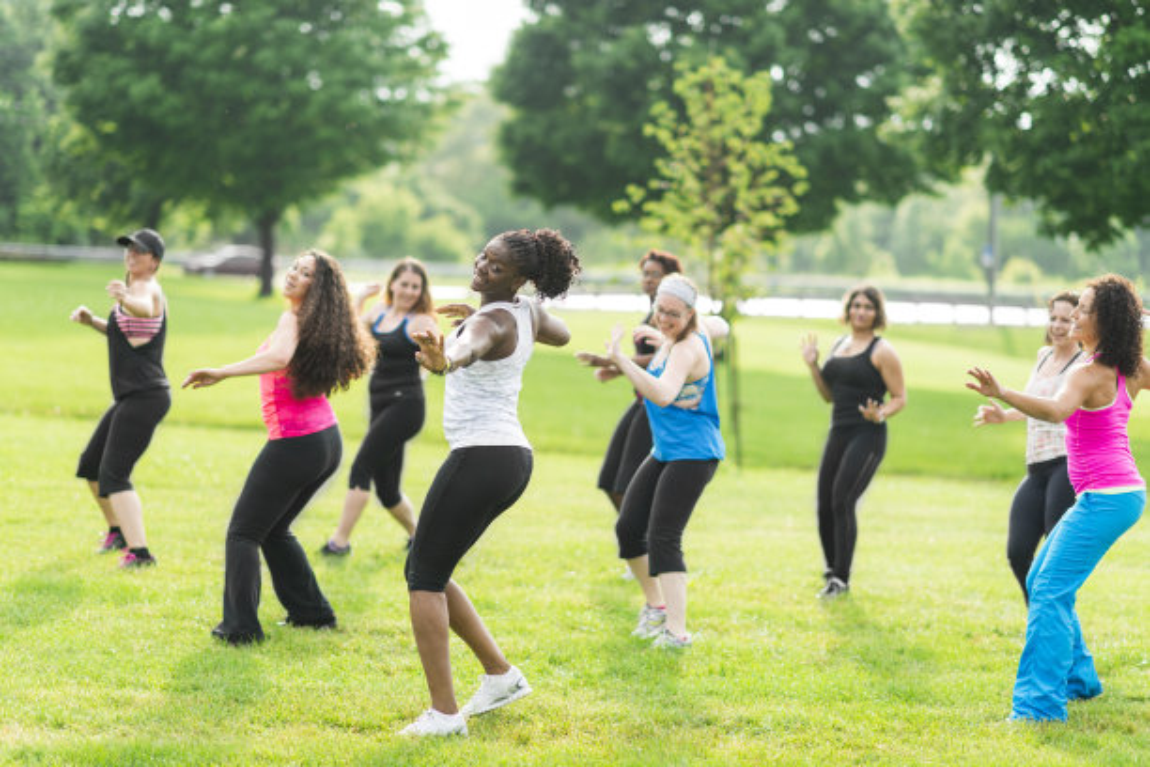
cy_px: 384
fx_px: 2715
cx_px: 575
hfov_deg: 23.9
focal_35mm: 85
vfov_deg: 16.1
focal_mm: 85
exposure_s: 1/2000
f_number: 2
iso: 200
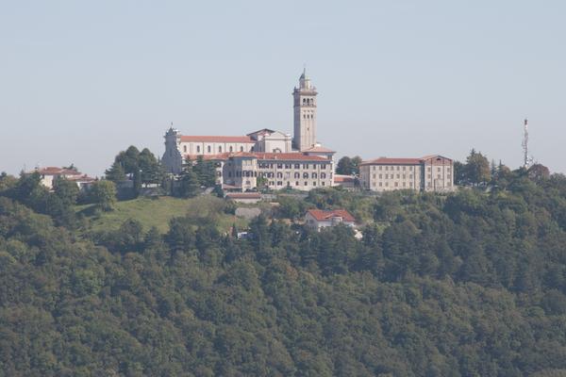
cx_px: 283
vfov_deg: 4.6
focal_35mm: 300
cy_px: 188
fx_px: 4716
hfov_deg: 6.9
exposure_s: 1/250
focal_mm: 200
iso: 200
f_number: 10
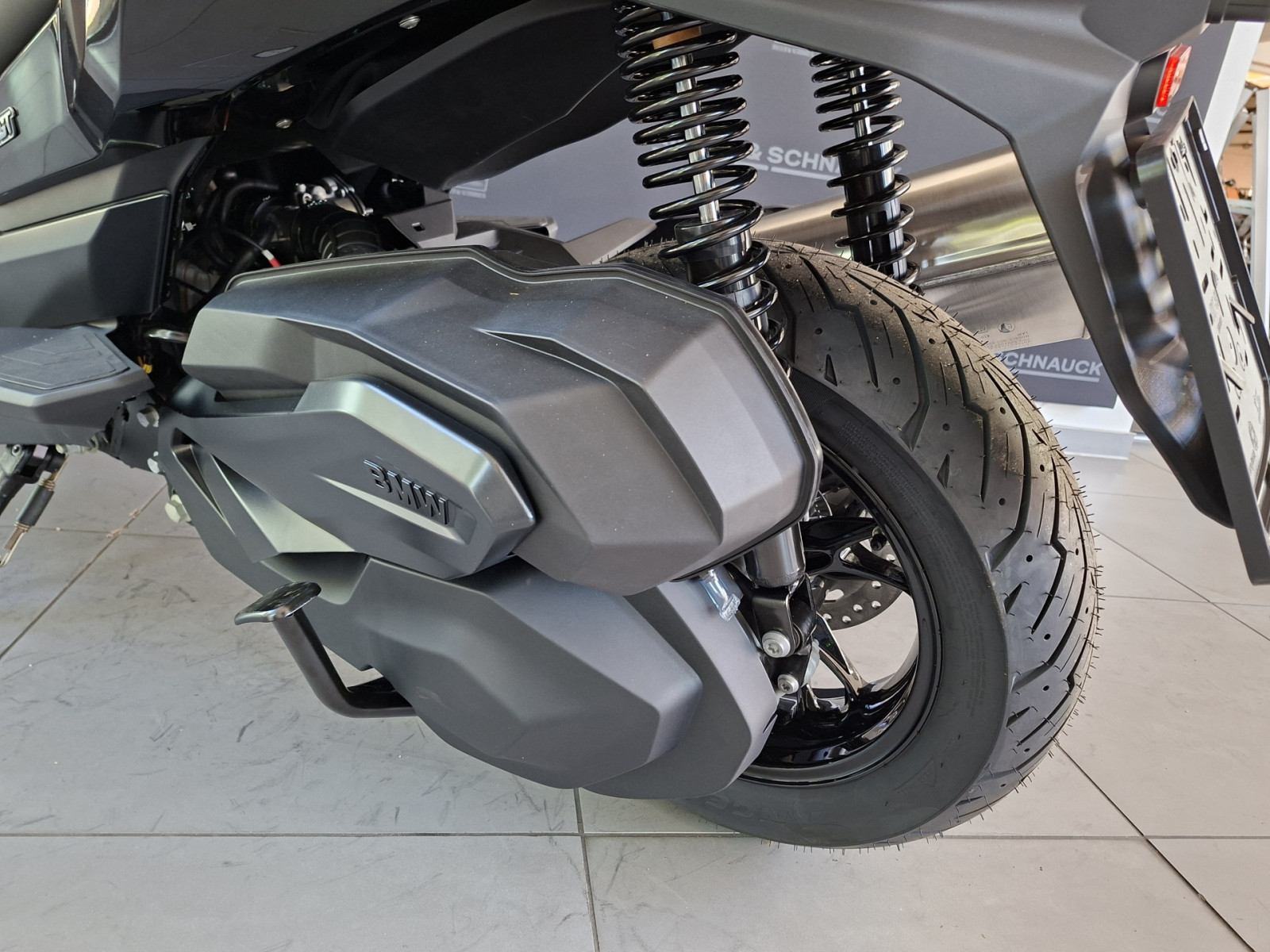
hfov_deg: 73.9
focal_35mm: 23
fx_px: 844
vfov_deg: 58.9
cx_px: 635
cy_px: 476
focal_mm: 5.54
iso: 200
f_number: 1.8
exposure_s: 1/60
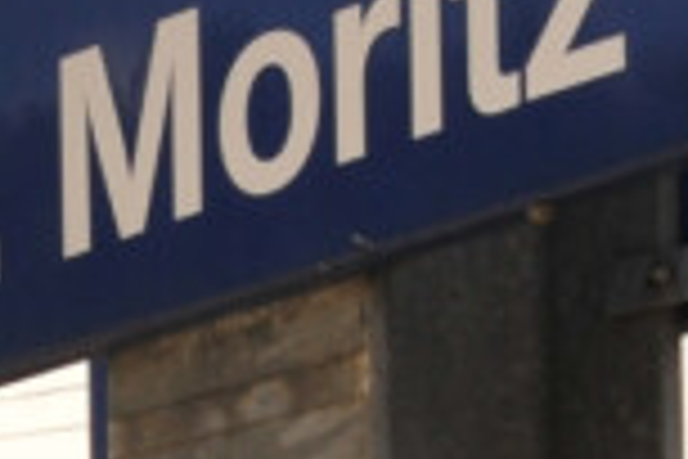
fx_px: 7185
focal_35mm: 376
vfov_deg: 3.6
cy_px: 1226
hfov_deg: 5.3
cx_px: -899
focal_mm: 32
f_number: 16
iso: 160
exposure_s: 1/200
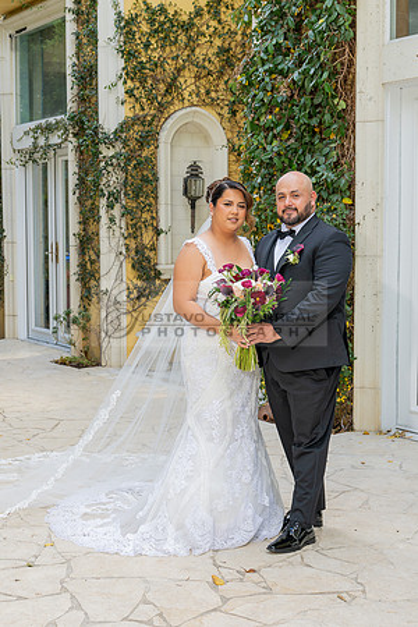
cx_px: 202
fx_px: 1015
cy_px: 314
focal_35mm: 58
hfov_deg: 23.3
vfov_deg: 34.3
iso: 200
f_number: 4.5
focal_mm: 38
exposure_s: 1/200
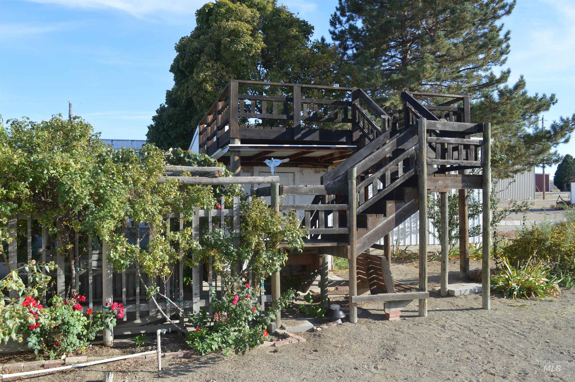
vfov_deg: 39.9
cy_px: 191
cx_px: 288
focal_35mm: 33
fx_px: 527
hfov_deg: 57.3
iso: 100
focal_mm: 22
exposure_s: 1/160
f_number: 6.3
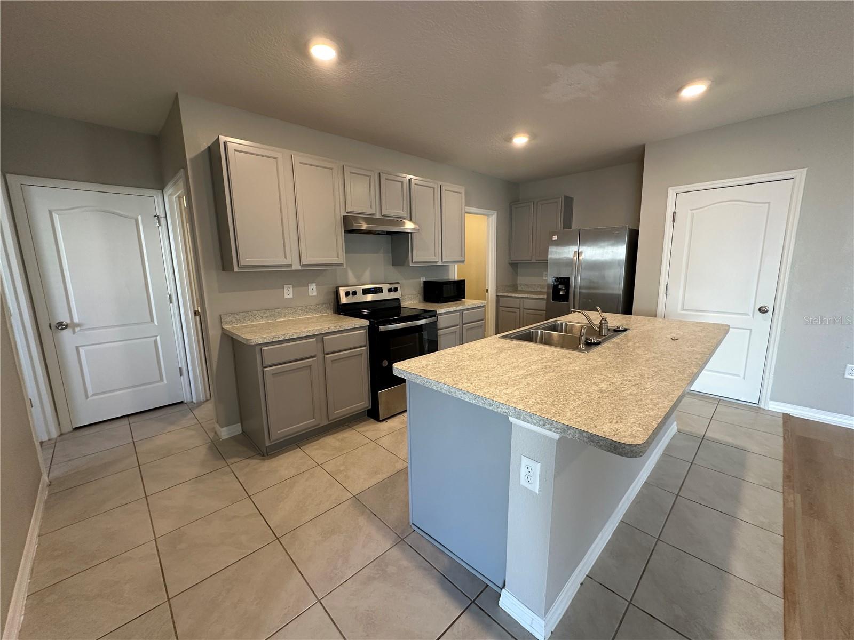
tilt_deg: -9.2
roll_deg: +1.2
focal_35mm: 14
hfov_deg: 102.1
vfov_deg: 85.7
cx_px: 427
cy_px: 320
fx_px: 345
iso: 200
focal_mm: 2.22
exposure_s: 1/60
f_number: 2.2
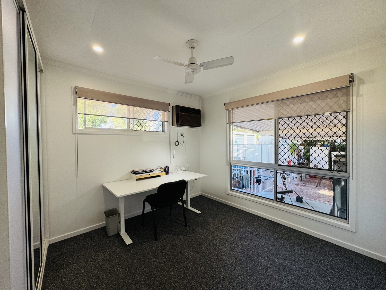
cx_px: 193
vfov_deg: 85.7
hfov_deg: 102.1
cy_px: 145
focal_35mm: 14
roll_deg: +0.8
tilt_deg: -0.9
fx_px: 156
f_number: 2.2
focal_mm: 2.22
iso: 100
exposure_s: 1/100
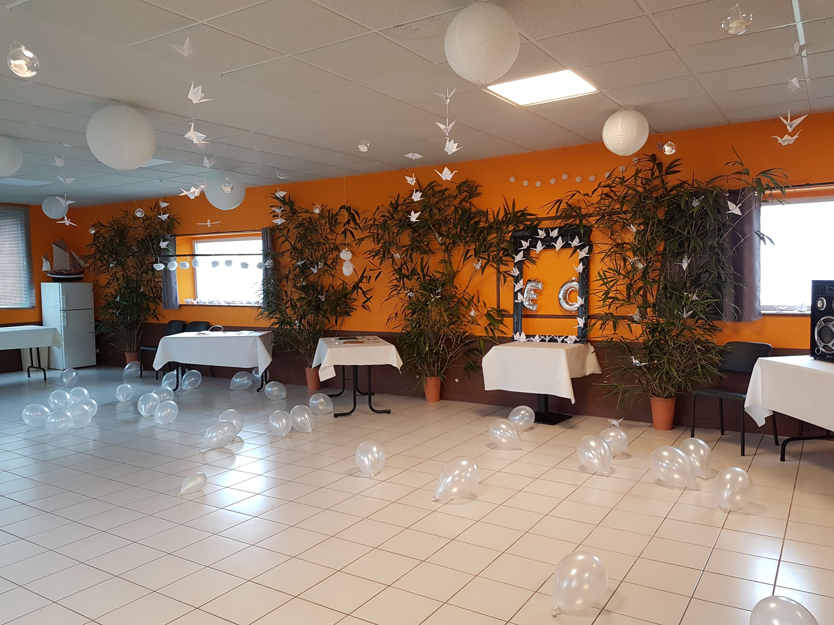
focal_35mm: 26
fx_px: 626
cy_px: 312
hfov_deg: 67.3
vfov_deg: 53.1
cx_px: 417
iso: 100
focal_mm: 4.2
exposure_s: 1/50
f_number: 1.7
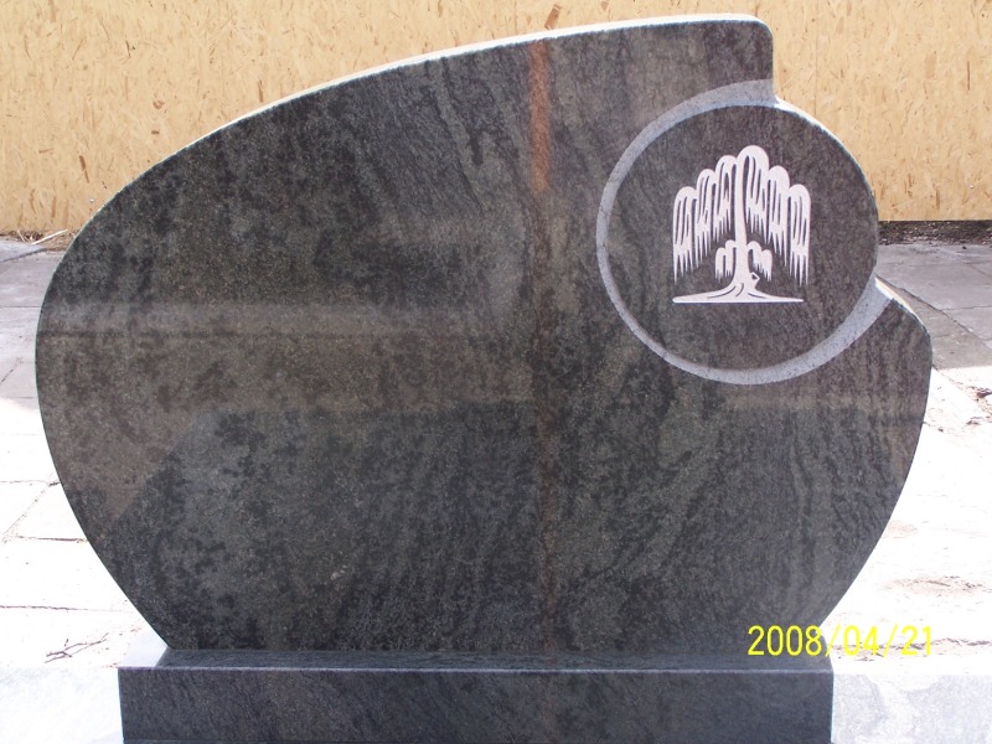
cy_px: 372
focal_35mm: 67
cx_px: 496
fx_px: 1920
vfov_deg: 21.9
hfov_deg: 29.0
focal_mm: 11.1
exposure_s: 1/250
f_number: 3.2
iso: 80
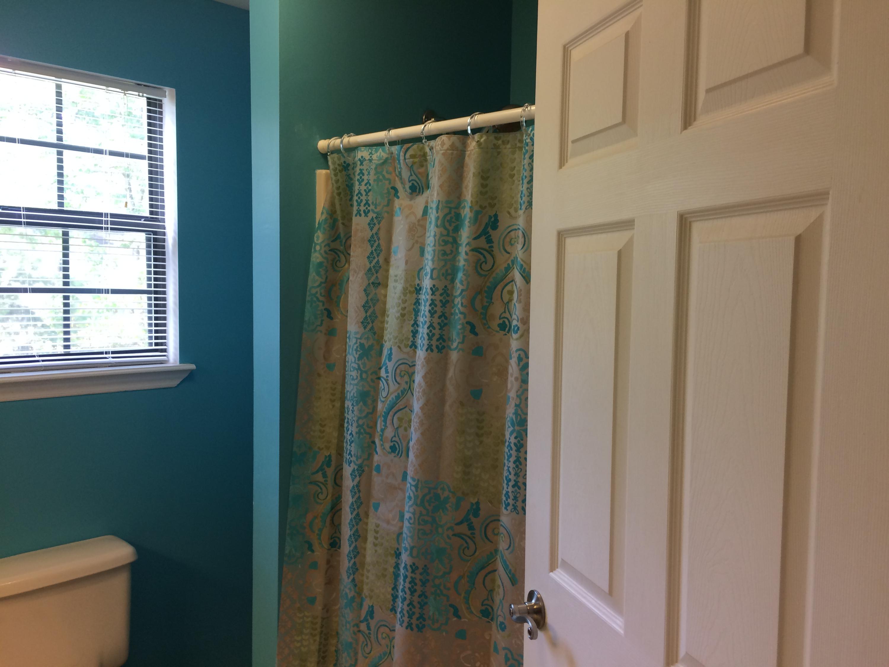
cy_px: 334
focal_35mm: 29
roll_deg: -0.2
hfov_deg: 61.7
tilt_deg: -4.5
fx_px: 745
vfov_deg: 48.2
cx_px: 444
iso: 40
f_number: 2.2
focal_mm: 4.15
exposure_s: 1/30
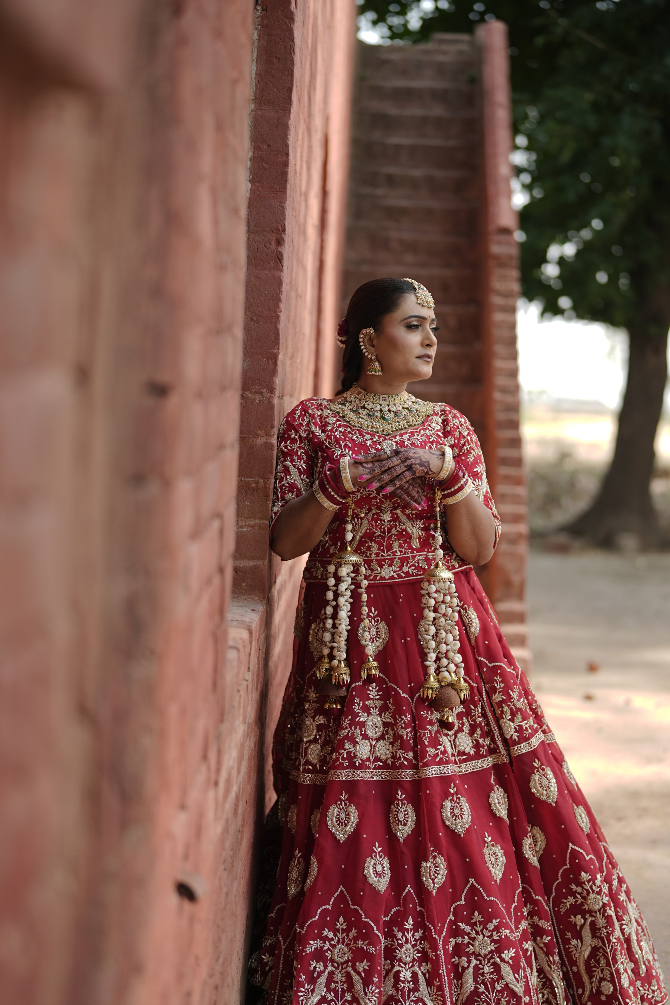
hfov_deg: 22.2
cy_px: 517
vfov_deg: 32.9
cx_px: 399
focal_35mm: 61
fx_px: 1703
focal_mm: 50
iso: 80
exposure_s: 1/1000
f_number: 1.4
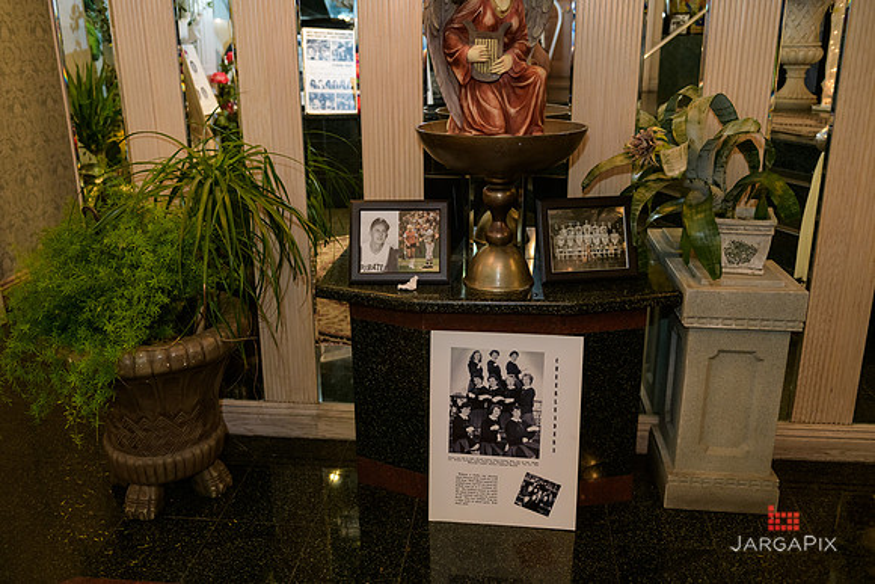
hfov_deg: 58.7
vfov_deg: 41.1
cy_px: 292
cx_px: 438
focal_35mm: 32
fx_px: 778
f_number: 3.2
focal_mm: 32
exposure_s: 1/125
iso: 1600
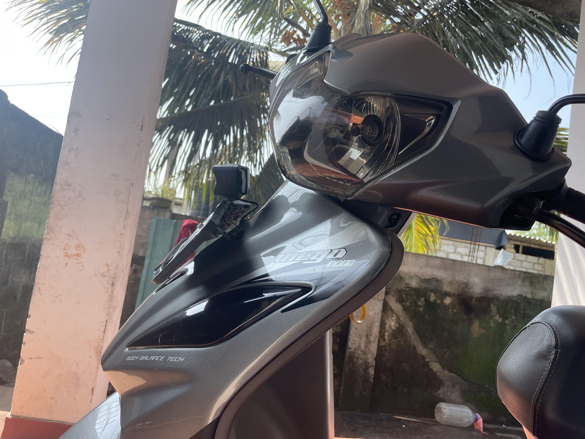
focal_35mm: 26
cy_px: 220
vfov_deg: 53.1
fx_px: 439
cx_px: 292
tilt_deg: +4.8
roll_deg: -8.5
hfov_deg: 67.3
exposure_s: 1/633
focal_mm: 4.2
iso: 32
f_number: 1.6
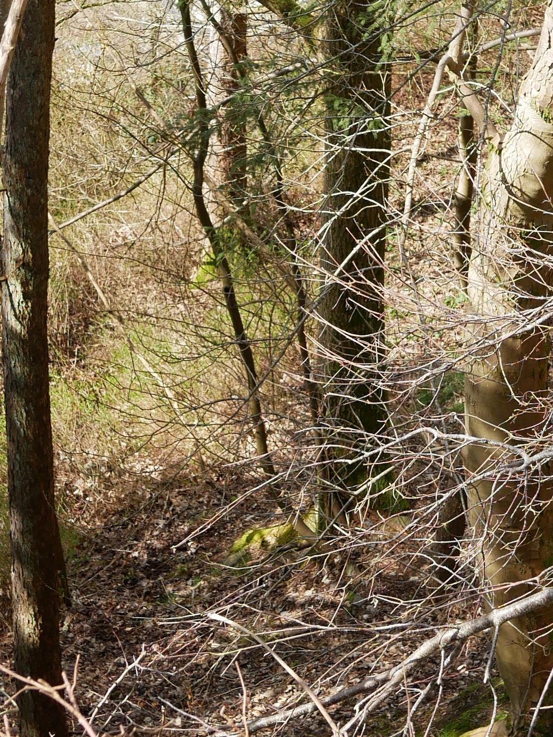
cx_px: 222
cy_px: 320
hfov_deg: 11.8
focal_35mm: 126
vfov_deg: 15.6
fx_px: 2683
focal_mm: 20
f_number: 4
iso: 200
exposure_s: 1/500
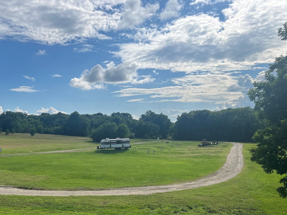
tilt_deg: -3.4
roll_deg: +2.6
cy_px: 146
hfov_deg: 49.3
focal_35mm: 37
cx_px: 97
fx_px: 307
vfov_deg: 38.2
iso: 50
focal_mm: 5.1
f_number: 1.6
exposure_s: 1/7874
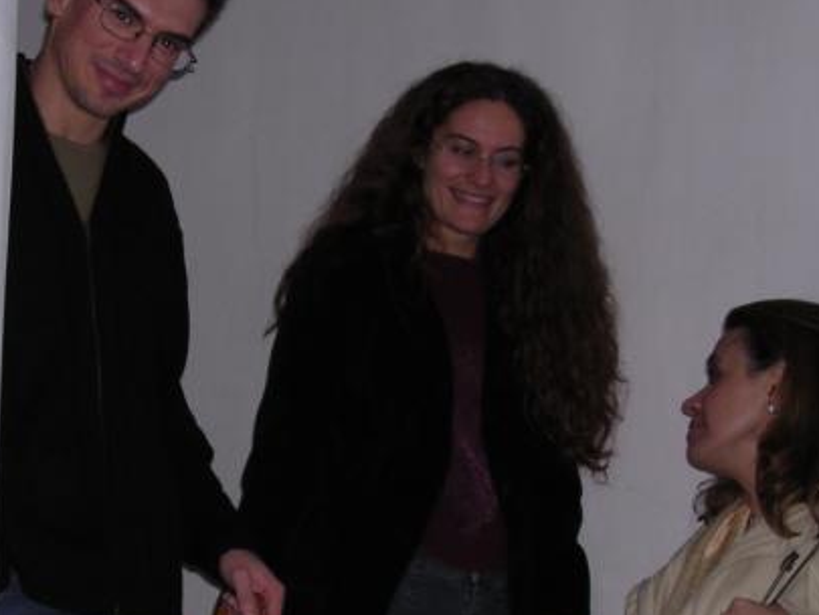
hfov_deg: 25.9
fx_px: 1775
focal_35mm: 75
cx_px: 313
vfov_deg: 19.5
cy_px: 439
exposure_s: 1/60.1
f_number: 2.8
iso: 100
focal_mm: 5.8
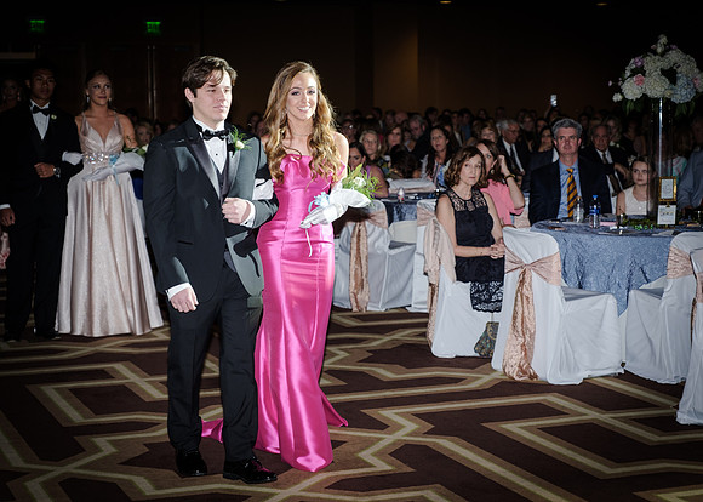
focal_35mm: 70
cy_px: 251
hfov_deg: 28.1
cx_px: 352
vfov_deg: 20.3
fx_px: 1405
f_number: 2.8
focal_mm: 41.4
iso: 200
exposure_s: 1/125
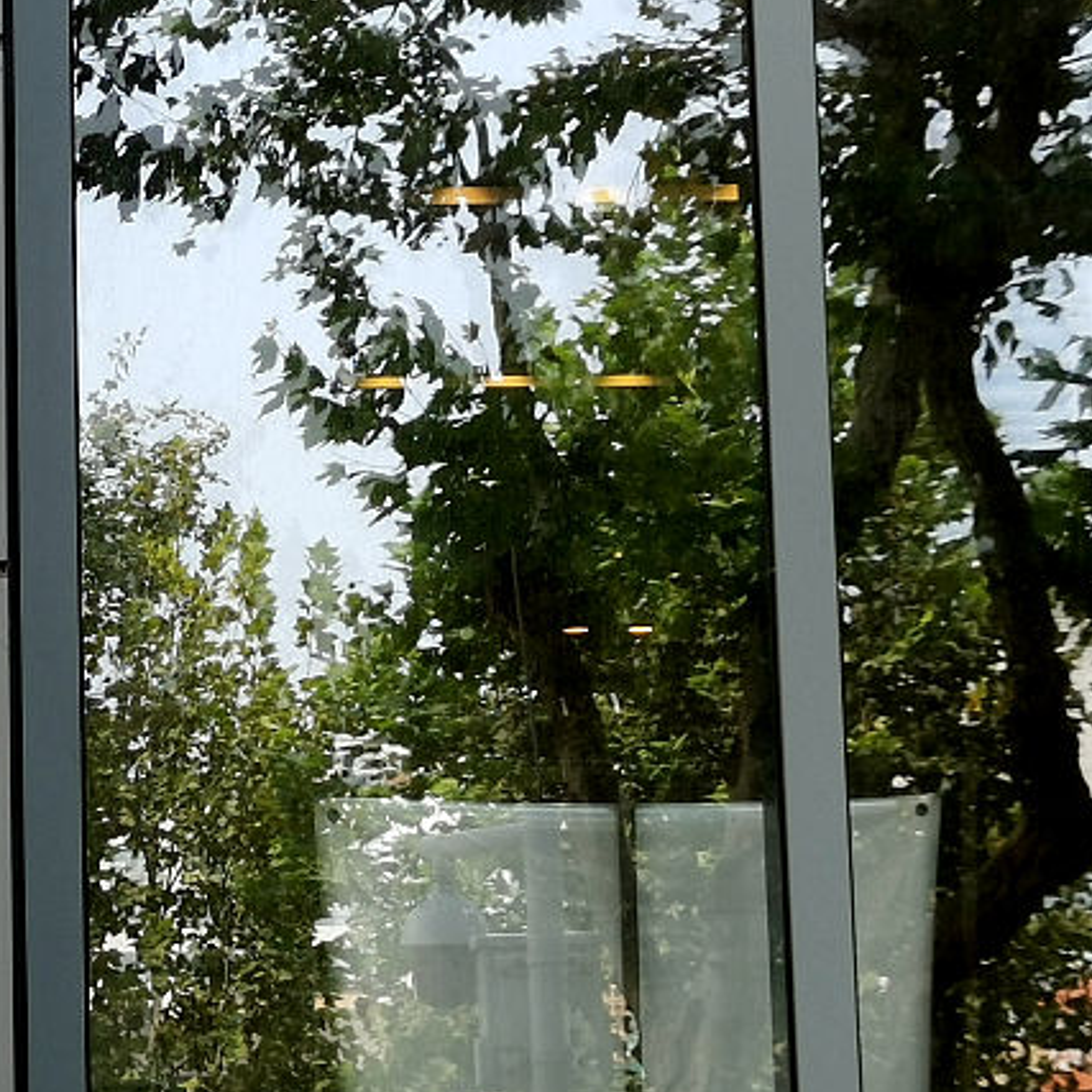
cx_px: -251
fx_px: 4961
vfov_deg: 12.6
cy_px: 496
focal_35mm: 139
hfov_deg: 12.3
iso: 50
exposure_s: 1/259
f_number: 1.8
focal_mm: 5.58
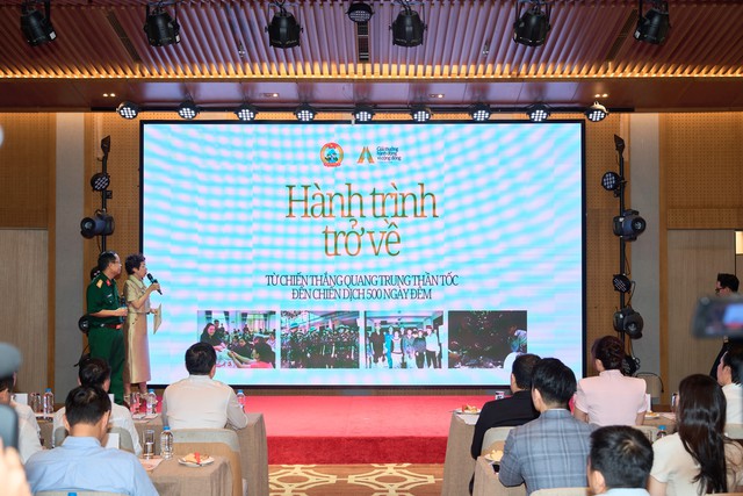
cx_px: 372
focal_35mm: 43
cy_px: 248
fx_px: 888
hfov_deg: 45.4
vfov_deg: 31.2
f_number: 4
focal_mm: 43
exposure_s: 1/100
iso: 500
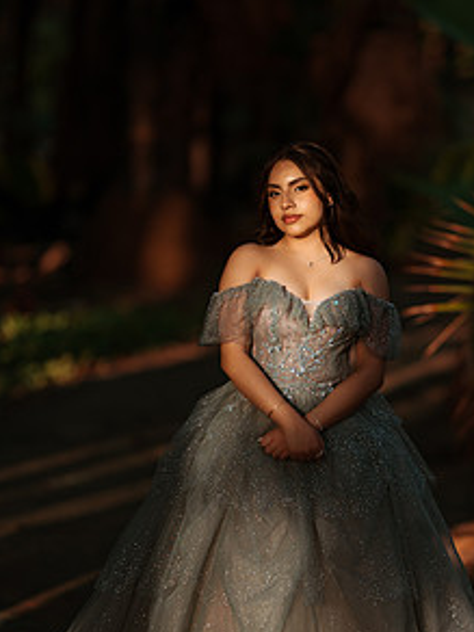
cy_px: 400
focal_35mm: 200
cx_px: 286
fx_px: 3651
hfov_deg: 7.4
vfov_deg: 9.9
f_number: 1.8
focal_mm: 135
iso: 100
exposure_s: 1/3200
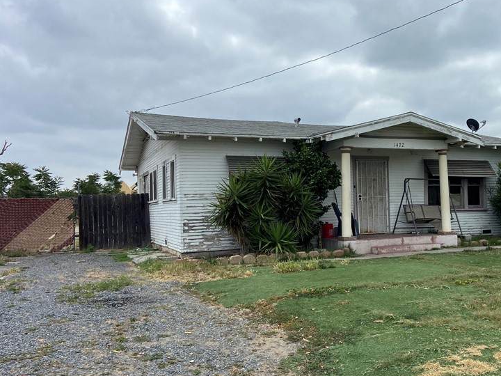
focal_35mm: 37
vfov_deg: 38.6
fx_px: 536
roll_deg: +1.1
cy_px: 204
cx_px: 344
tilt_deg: +0.9
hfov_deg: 49.0
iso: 32
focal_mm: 4.25
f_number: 1.8
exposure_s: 1/2967
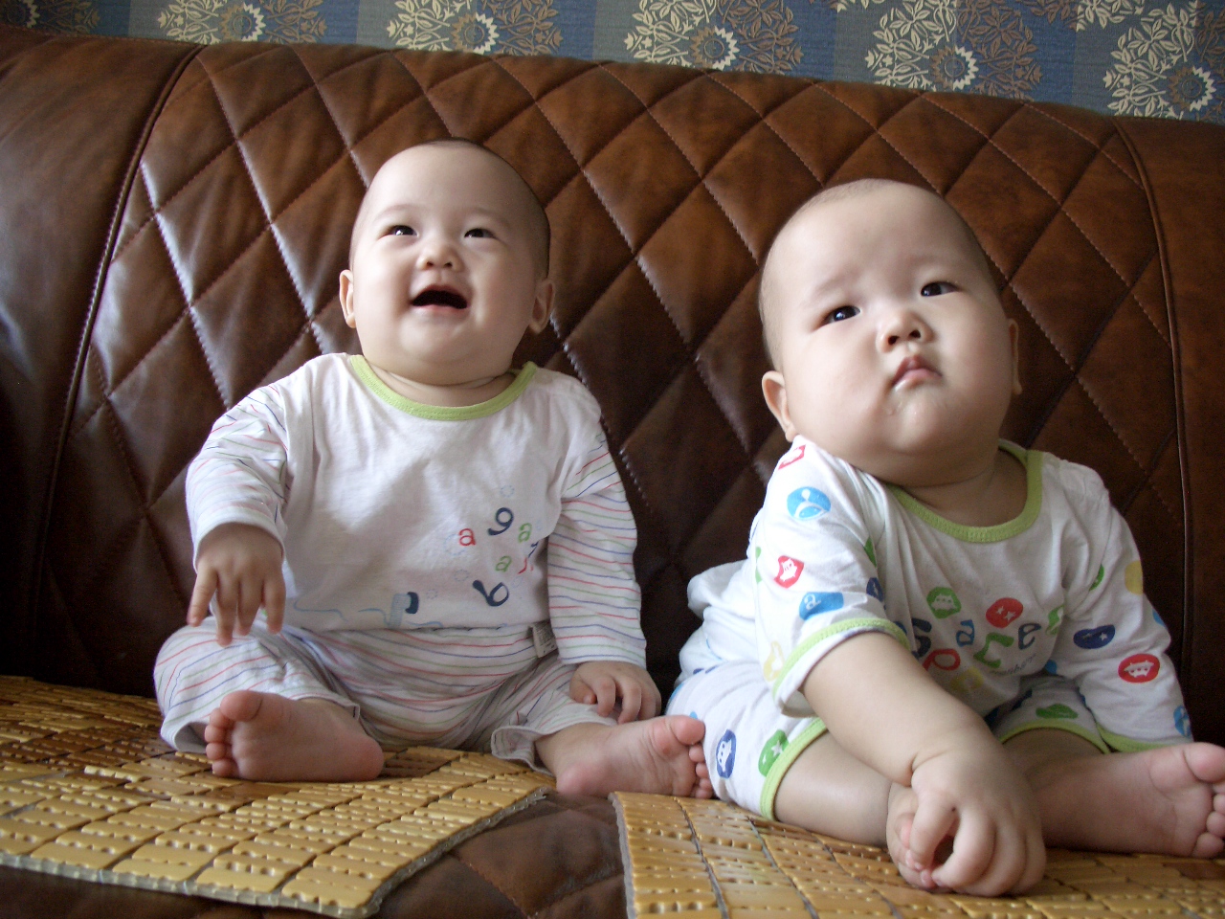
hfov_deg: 55.4
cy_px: 460
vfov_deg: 42.9
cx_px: 612
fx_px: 1168
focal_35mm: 33
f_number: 2.8
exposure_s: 1/60
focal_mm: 7.1
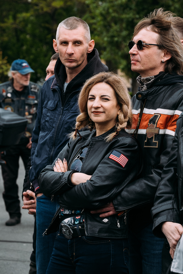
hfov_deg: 10.1
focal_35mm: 136
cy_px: 137
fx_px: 1037
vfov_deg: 15.1
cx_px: 92
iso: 200
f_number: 6.4
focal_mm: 90.4
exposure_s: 1/250
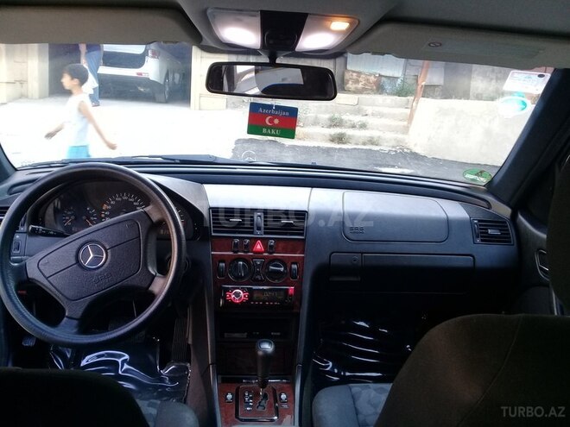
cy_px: 214
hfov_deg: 58.4
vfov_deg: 45.4
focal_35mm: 31
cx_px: 285
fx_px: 510
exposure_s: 1/50
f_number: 2.2
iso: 64
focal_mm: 3.3
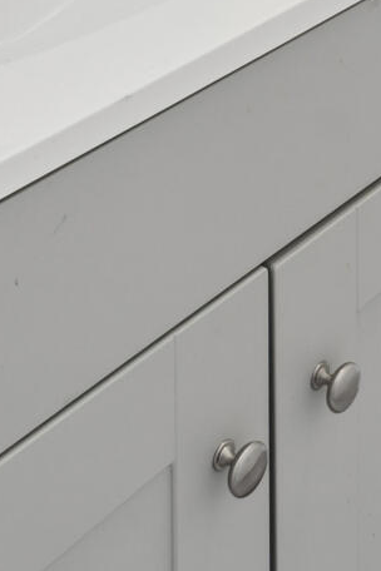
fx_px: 1254
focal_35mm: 79
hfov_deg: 15.5
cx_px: 618
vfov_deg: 17.2
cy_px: -619
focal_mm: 12
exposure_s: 1/15
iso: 200
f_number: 9
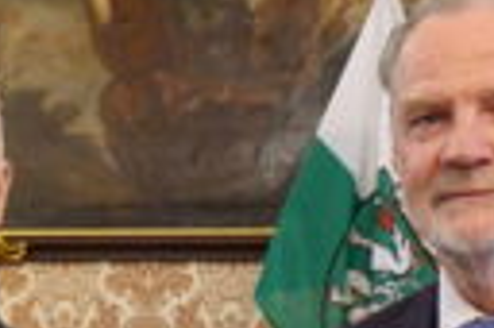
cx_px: -255
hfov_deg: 14.1
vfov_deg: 9.7
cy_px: 517
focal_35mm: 136
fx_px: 1864
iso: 800
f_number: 2.8
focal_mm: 10.7
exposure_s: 1/25
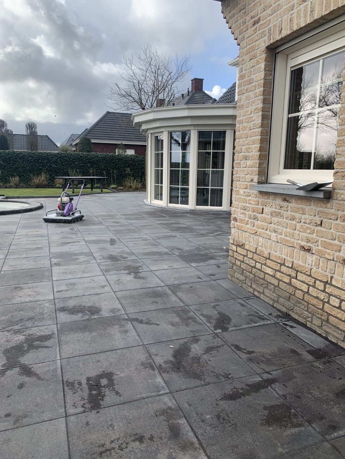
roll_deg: -3.4
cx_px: 172
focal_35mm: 26
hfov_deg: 53.1
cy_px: 230
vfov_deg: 67.3
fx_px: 346
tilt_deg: -9.4
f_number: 1.8
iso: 25
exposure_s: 1/1021
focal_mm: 4.25
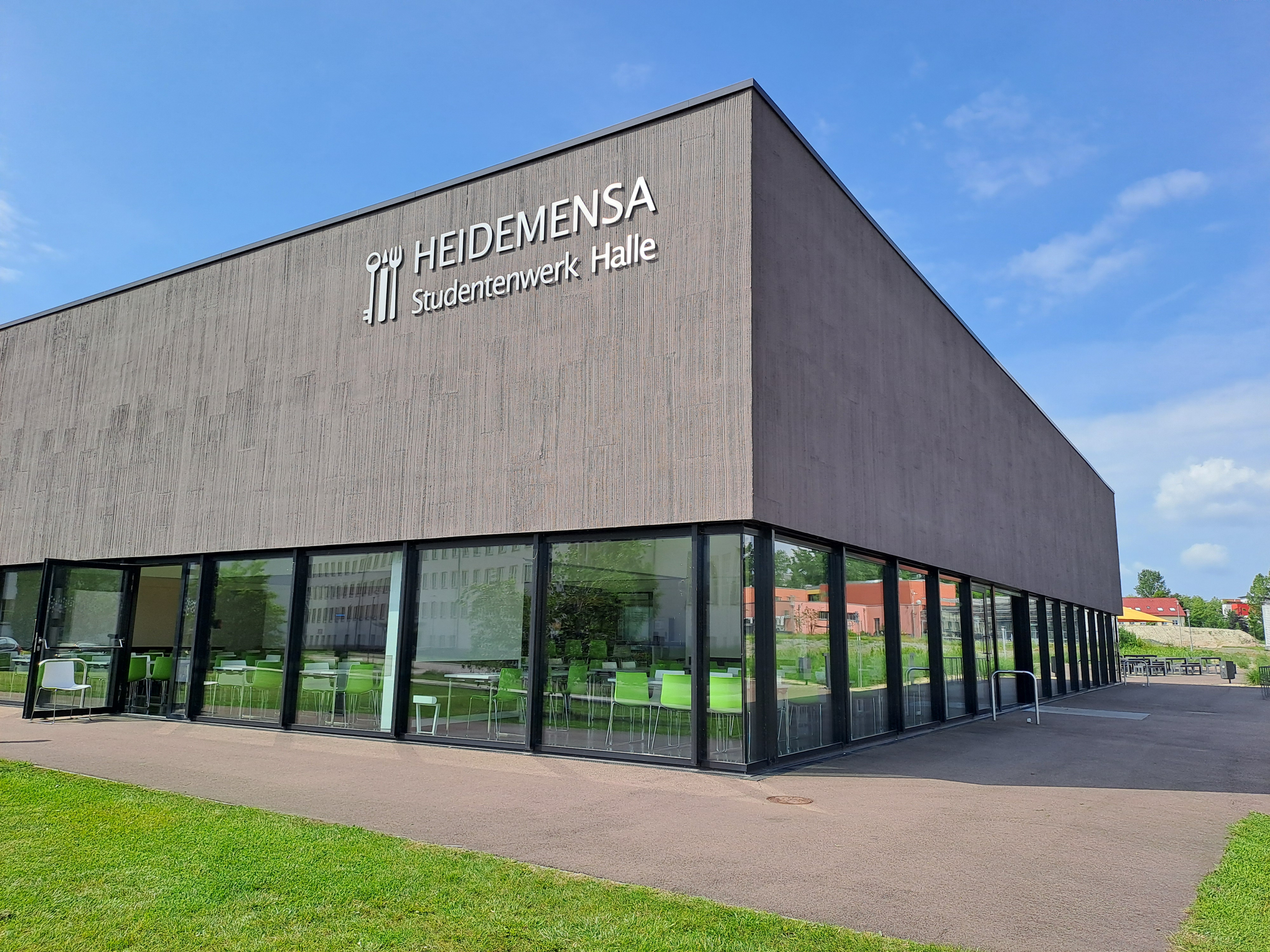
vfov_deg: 54.9
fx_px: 917
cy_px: 476
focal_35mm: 25
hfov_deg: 69.4
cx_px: 635
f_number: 1.8
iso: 32
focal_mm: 4.65
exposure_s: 1/1522
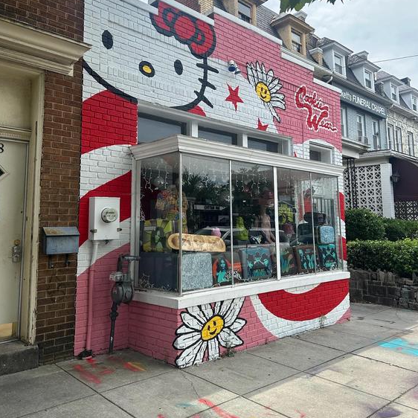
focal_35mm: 29
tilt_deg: +8.0
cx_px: 211
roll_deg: -0.3
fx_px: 396
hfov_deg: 55.6
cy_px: 181
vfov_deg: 55.4
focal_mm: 6.86
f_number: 1.78
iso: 80
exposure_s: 1/2525
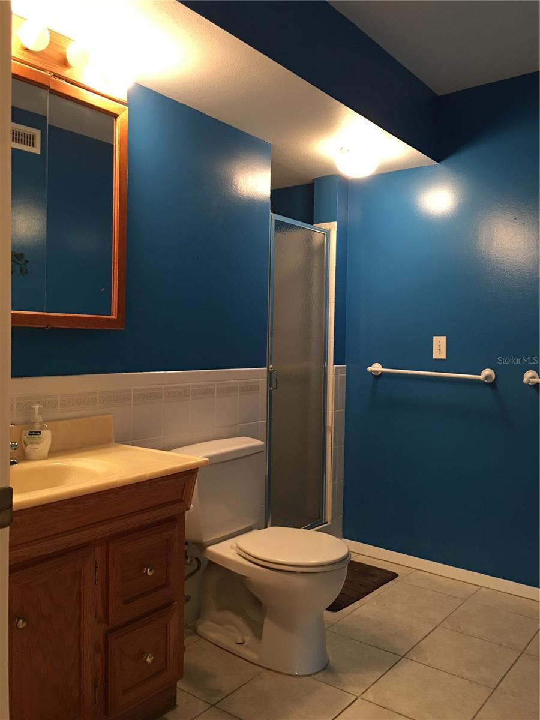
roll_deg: -0.8
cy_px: 360
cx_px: 270
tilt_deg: -0.7
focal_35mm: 29
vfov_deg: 61.7
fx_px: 603
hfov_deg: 48.2
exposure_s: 1/15
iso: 100
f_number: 2.2
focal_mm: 4.15
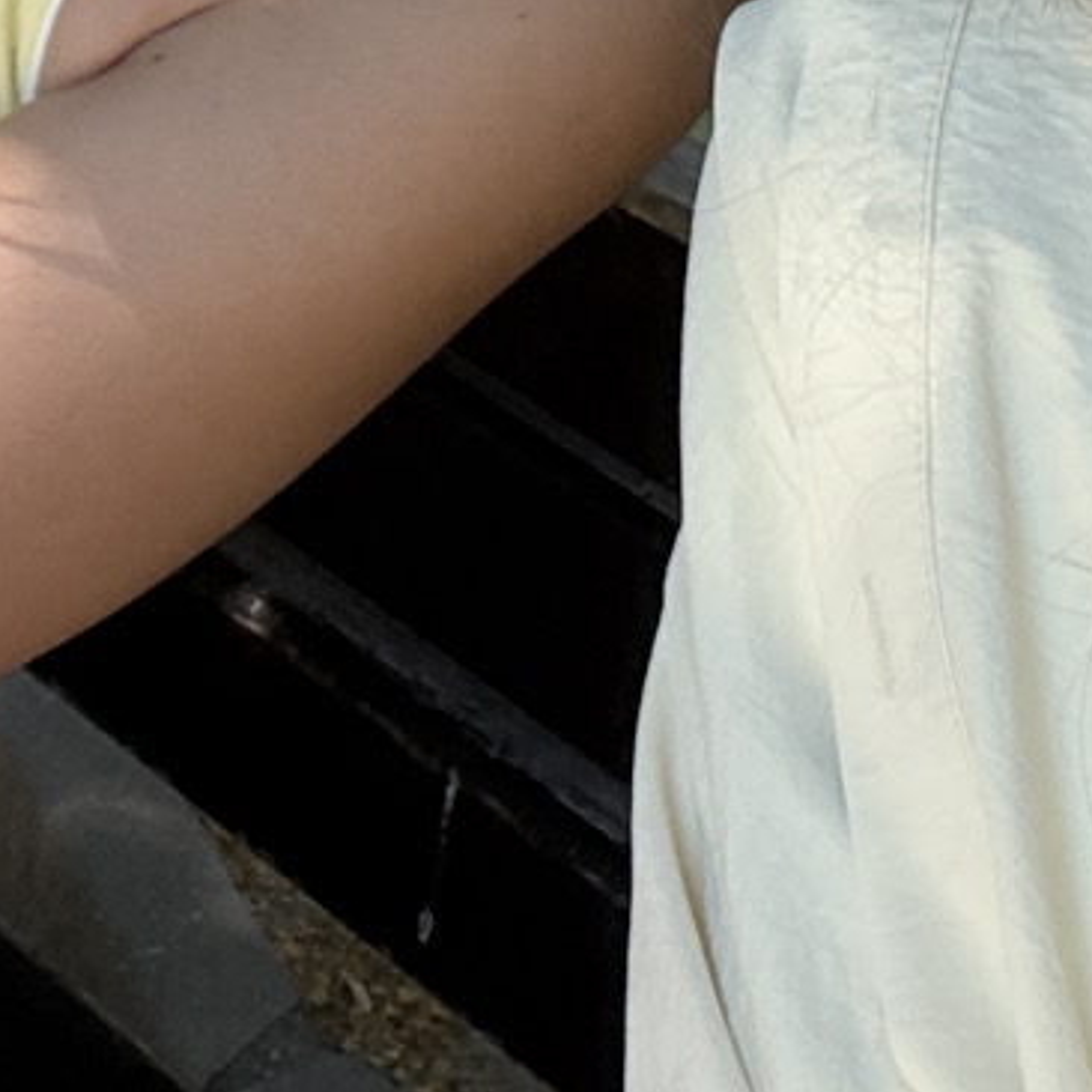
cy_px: -656
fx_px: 3962
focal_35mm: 111
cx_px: 609
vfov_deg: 14.4
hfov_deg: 15.7
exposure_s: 1/205
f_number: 1.9
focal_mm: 2.69
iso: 50
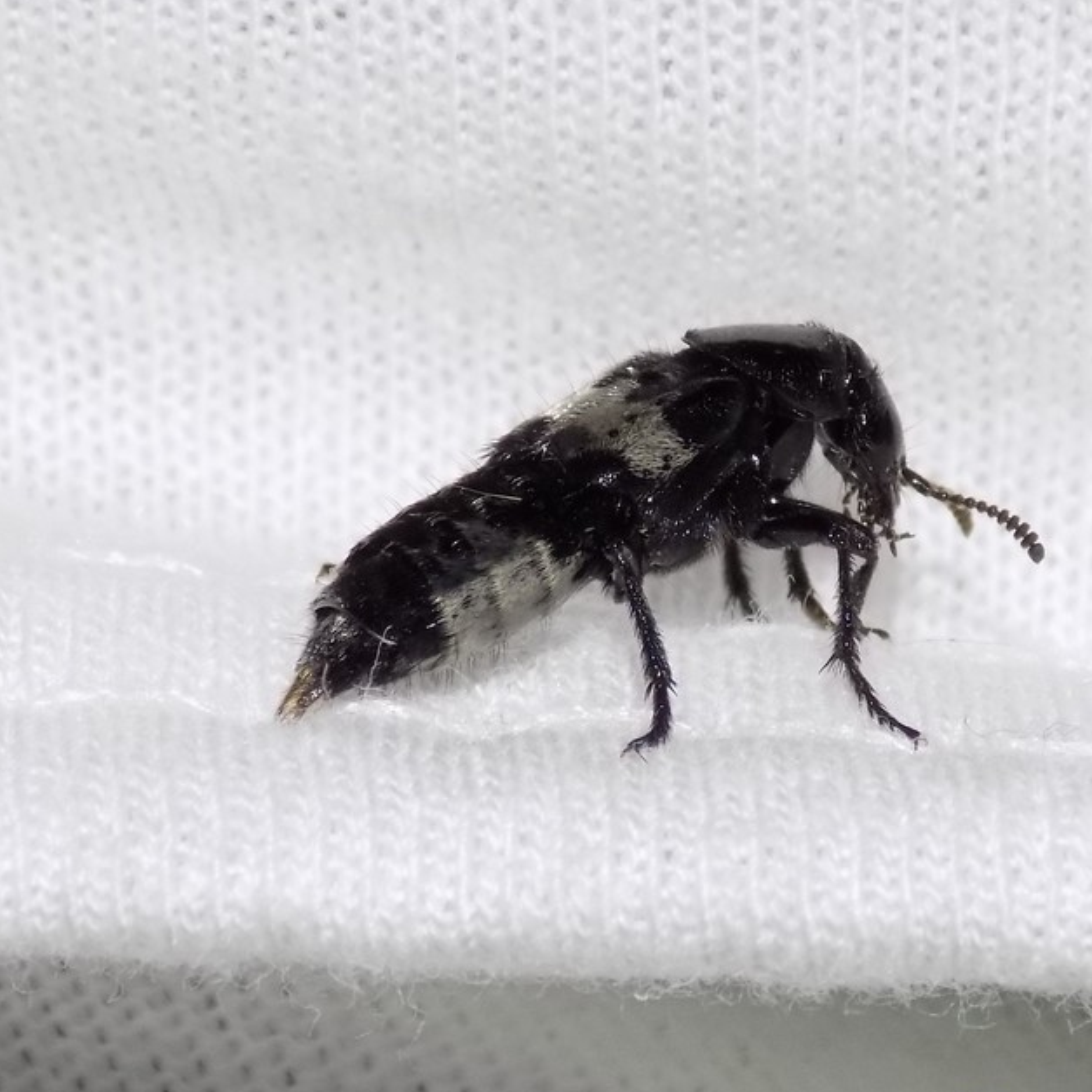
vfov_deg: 12.3
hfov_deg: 12.3
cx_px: 610
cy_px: 547
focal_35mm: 142
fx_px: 5068
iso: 200
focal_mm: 20.9
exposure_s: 1/30
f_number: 4.8
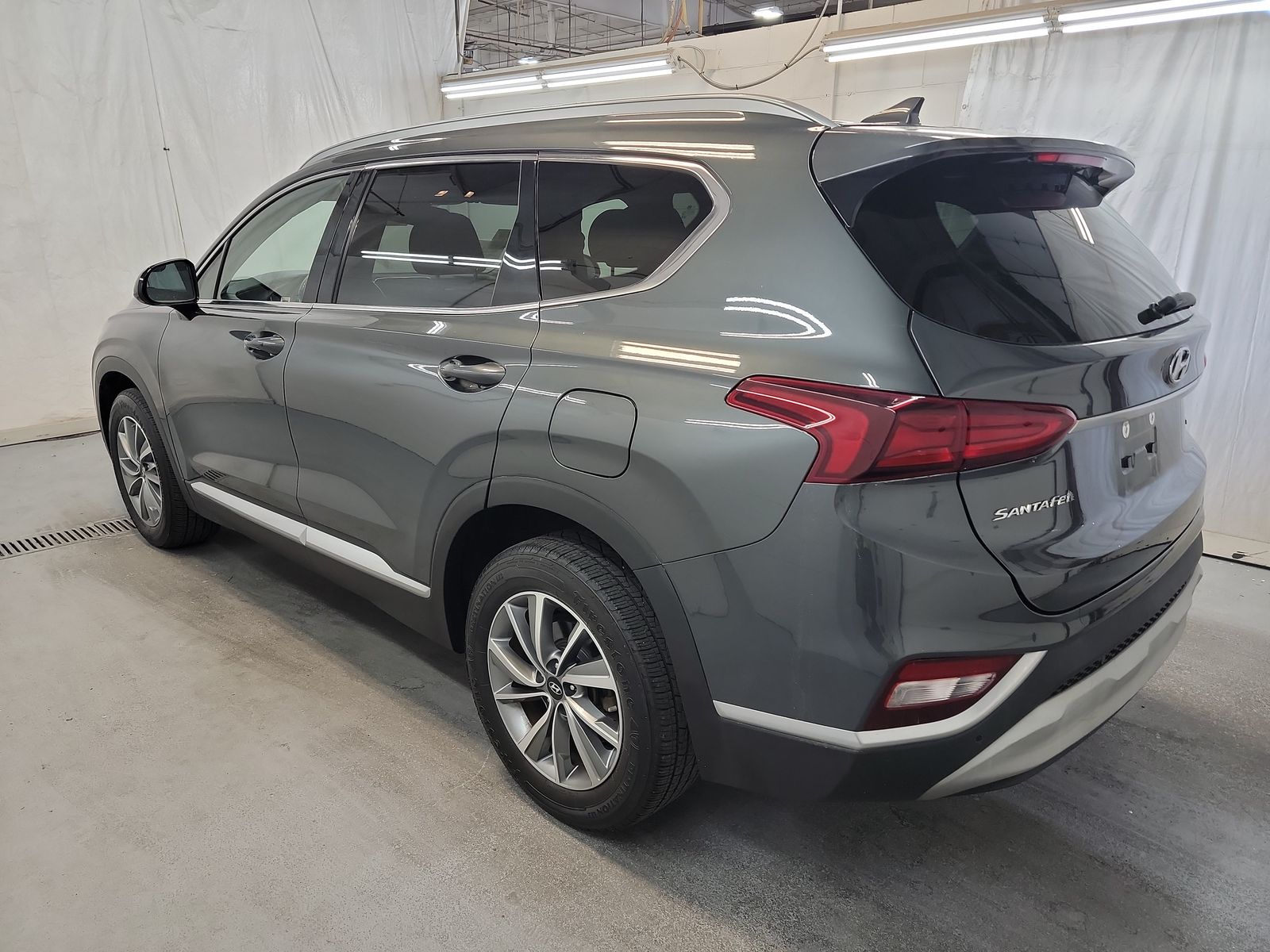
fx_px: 881
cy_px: 476
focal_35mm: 24
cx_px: 635
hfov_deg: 71.6
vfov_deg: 56.8
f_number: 1.8
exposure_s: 1/59
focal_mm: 6.7
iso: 181
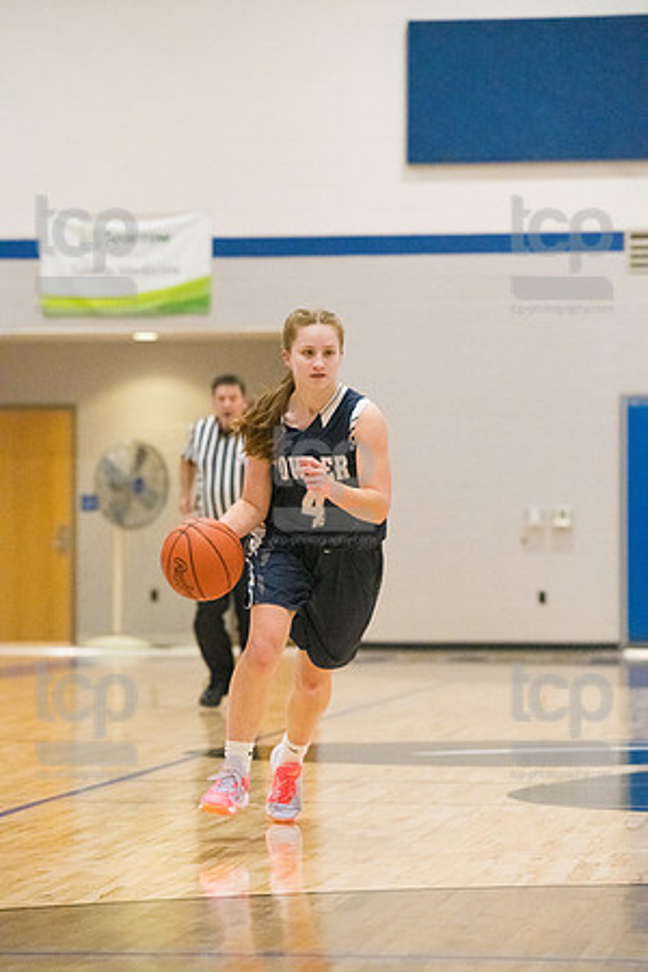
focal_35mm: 150
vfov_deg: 13.7
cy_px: 486
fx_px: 4050
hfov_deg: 9.1
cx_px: 324
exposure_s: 1/1600
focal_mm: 150
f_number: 4.5
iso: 10000
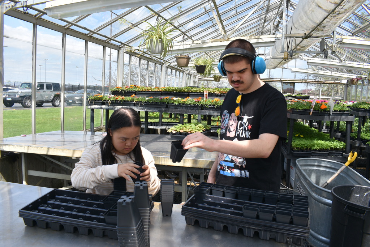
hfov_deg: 67.4
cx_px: 185
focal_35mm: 27
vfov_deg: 47.9
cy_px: 124
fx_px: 278
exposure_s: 1/250
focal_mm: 18
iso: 140
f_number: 8
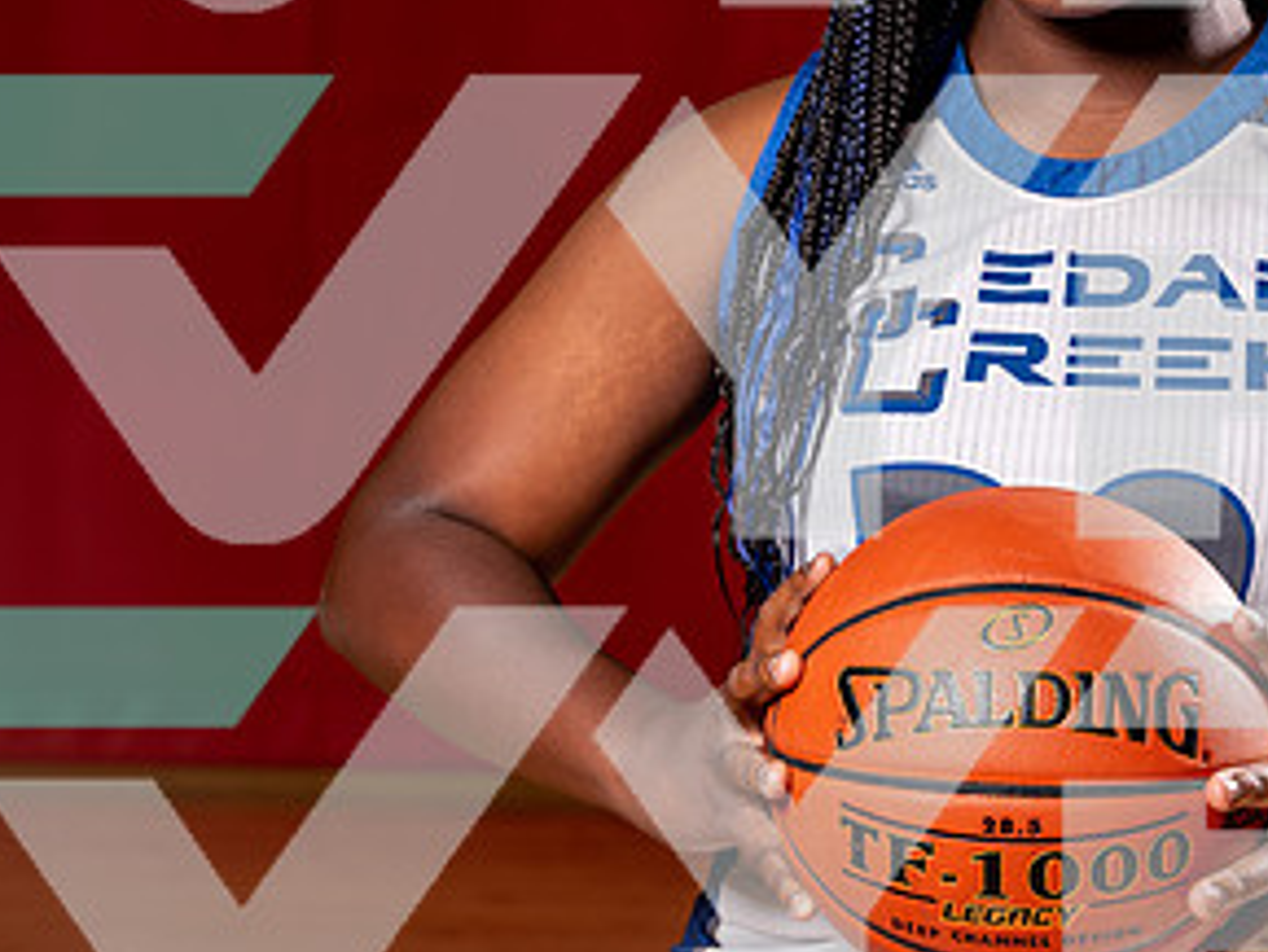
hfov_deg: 17.7
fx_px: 4031
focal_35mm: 110
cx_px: 992
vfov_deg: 13.4
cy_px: 309
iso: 100
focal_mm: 57
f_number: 6.3
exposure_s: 1/125
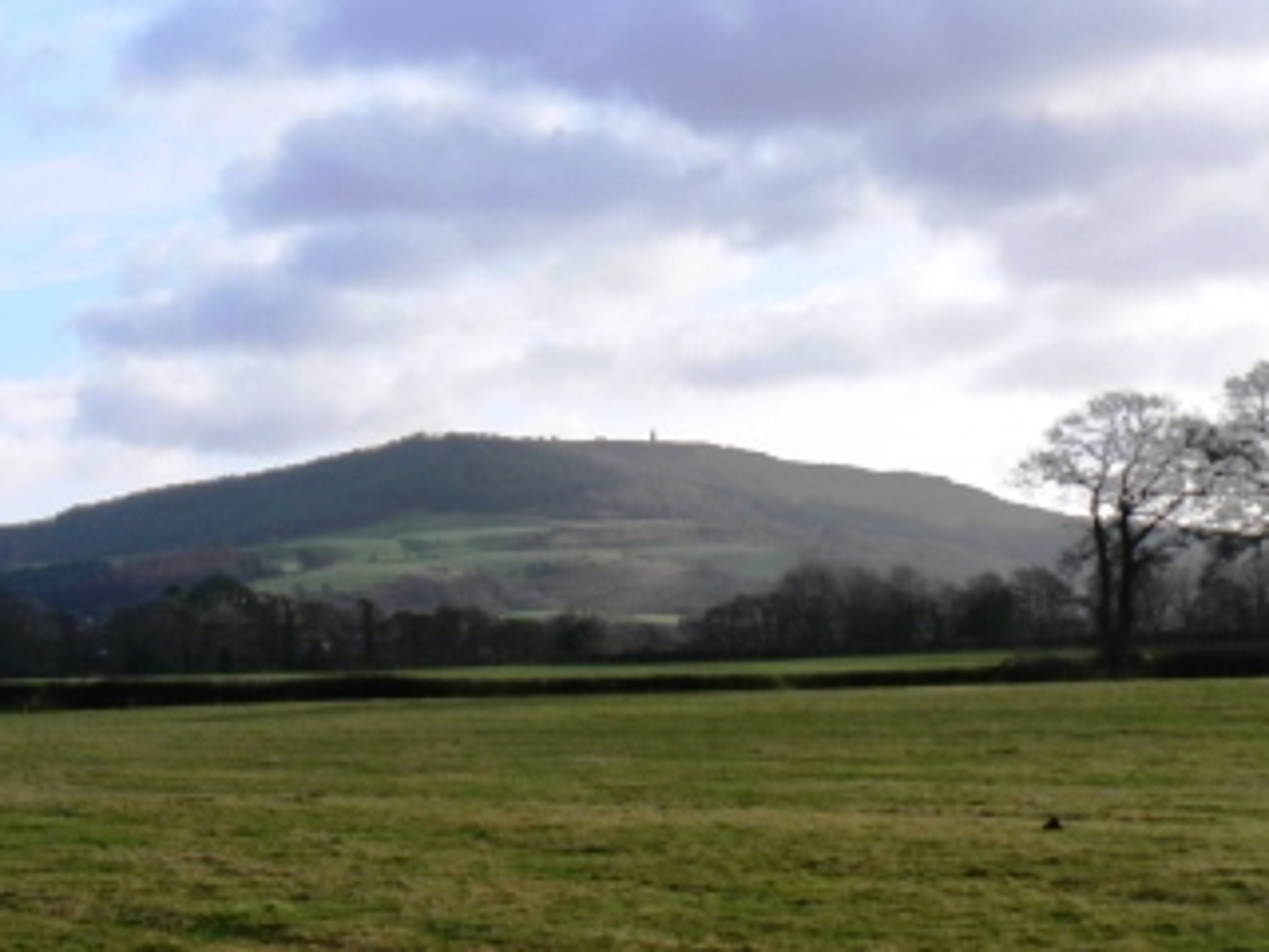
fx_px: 2823
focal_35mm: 77
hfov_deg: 25.3
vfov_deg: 19.1
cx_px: 519
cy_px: 559
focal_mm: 9.5
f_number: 5.6
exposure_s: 1/320
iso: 80
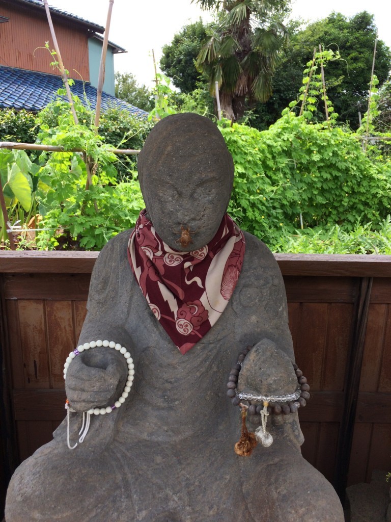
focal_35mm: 29
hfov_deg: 48.2
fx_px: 437
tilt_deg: -18.8
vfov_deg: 61.7
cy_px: 261
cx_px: 196
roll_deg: +0.3
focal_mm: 4.15
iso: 32
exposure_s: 1/695
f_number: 2.2
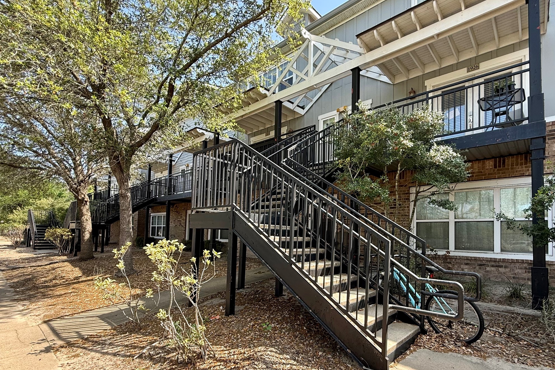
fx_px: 231
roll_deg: -1.3
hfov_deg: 100.4
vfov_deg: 77.3
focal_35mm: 15
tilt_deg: +1.9
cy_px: 177
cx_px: 282
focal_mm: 2.22
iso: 50
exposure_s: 1/273
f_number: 2.2
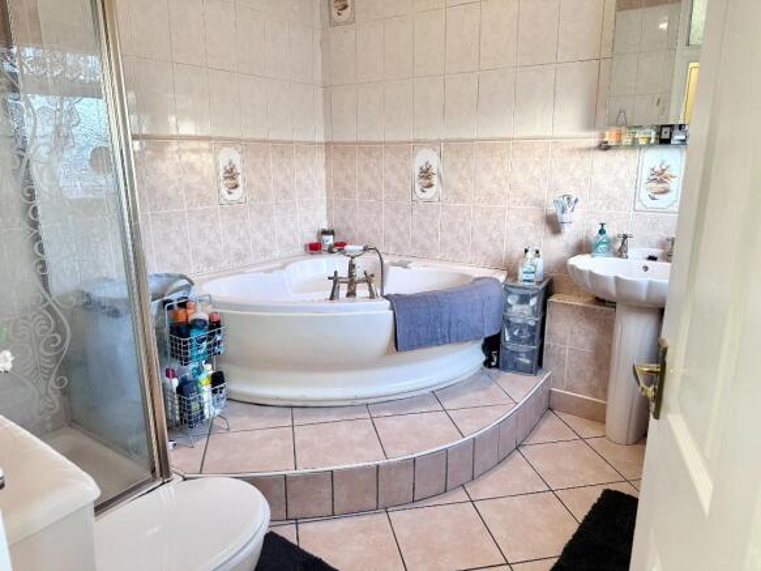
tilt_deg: -14.1
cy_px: 286
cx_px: 380
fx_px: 528
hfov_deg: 71.6
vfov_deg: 56.8
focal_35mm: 24
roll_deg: +0.0
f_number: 1.78
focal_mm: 6.86
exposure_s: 1/50
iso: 160
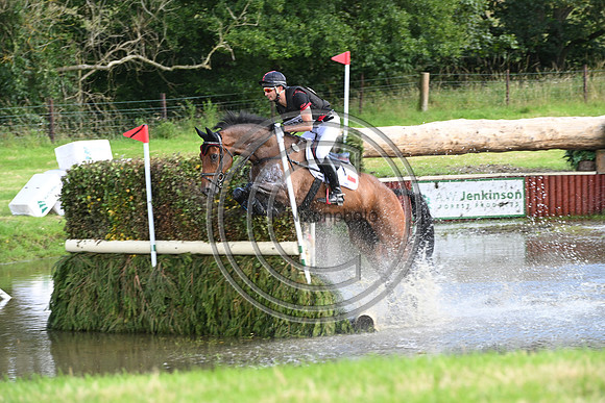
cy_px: 202
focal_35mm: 200
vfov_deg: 6.9
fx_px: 3362
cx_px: 302
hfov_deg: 10.3
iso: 450
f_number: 9
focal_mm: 200
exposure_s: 1/160
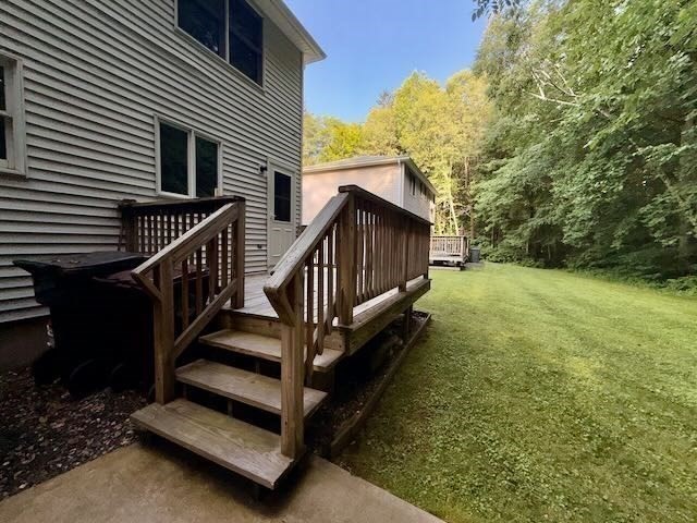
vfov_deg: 85.7
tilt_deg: -3.6
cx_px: 348
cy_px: 262
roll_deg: -0.7
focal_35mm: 14
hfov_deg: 102.1
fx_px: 282
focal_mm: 2.22
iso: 16
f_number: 2.2
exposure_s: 1/207
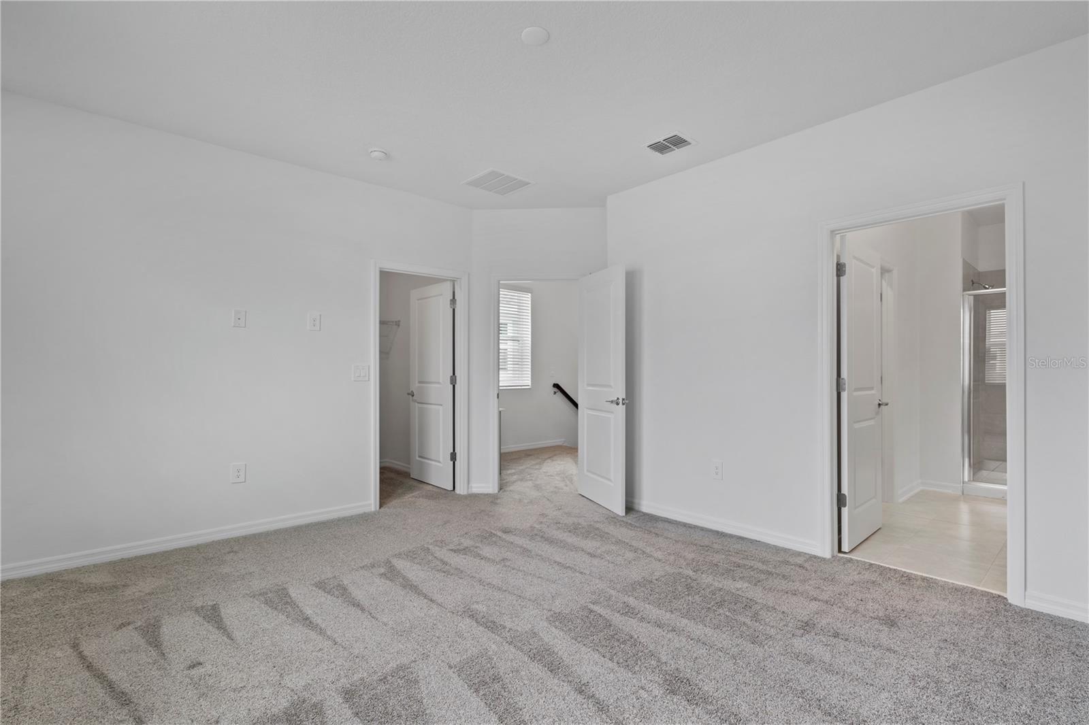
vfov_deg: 73.7
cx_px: 544
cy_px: 362
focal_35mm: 16
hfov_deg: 96.7
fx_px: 484
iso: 250
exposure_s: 1/3
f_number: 7.1
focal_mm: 16
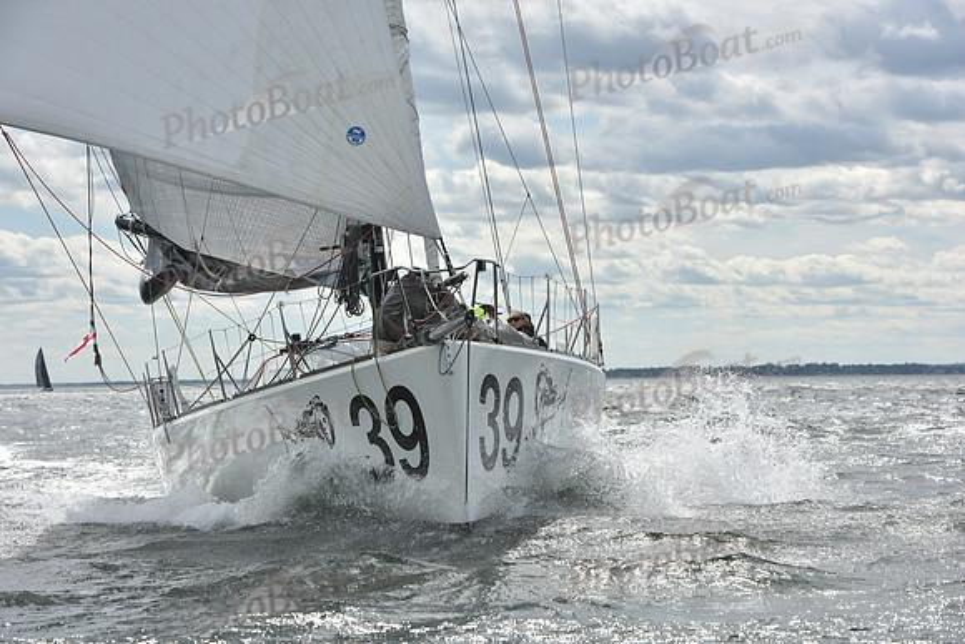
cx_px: 482
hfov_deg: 17.1
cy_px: 322
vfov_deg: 11.4
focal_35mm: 120
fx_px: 3217
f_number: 10
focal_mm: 120
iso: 320
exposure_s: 1/1000
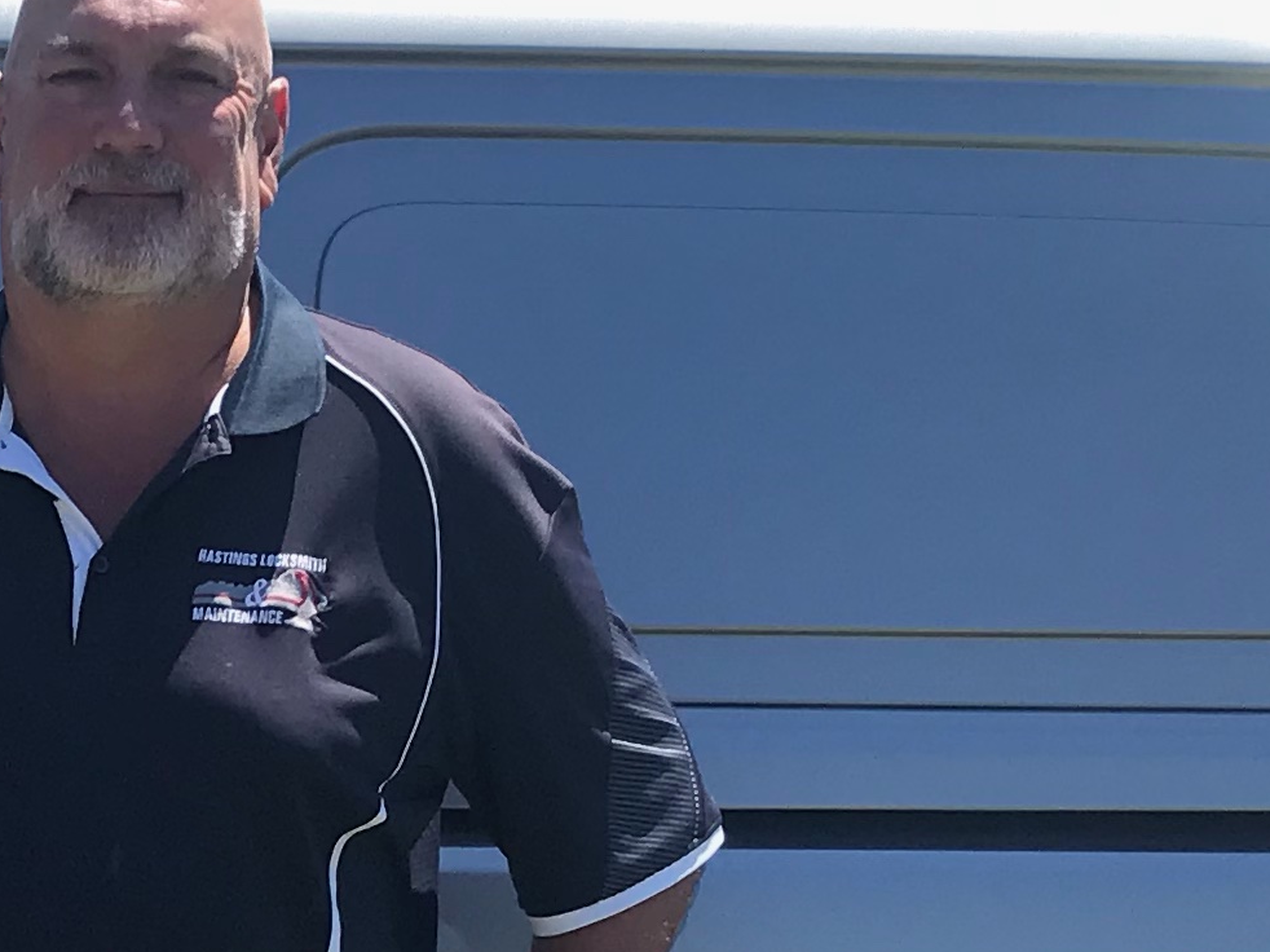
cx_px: -307
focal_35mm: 115
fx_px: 4218
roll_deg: -0.6
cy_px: 1290
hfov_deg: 16.3
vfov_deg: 12.4
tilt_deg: -12.4
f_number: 1.8
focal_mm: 3.99
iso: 20
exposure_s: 1/1312
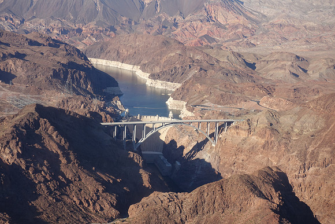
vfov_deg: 19.5
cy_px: 112
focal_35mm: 70
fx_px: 652
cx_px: 168
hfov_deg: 28.8
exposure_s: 1/200
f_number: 5.6
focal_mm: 25.7
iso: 125
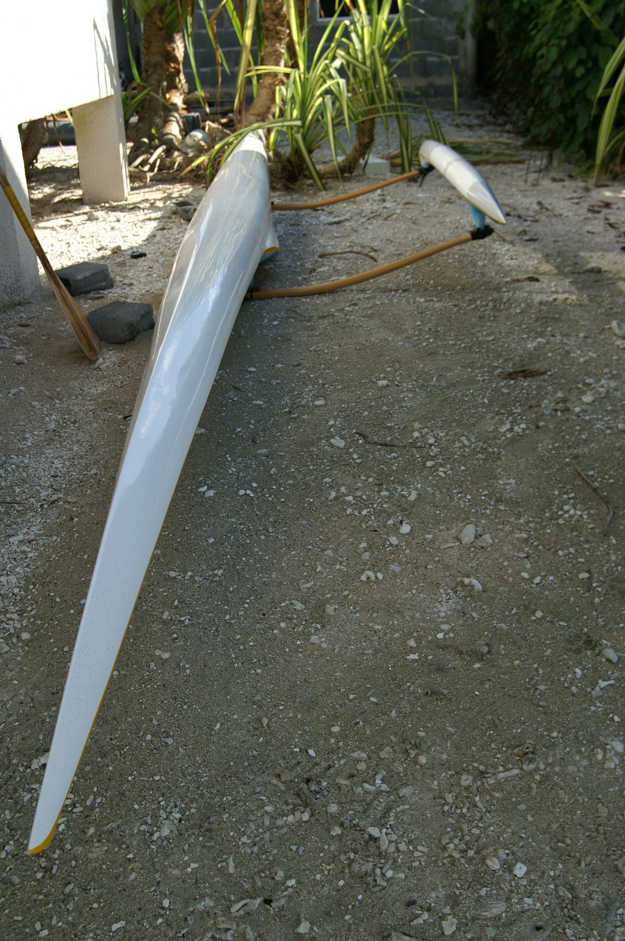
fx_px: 939
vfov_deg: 53.2
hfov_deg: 36.8
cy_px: 470
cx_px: 312
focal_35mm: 36
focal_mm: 24
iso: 100
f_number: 5.6
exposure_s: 1/400
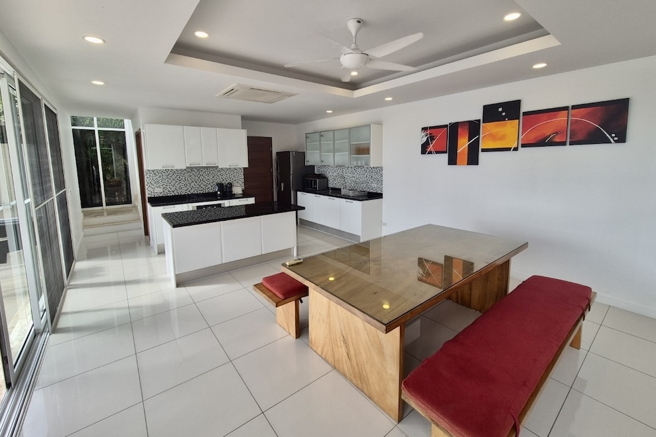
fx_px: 255
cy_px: 192
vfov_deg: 80.8
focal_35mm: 14
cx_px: 328
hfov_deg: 104.3
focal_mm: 2.2
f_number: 2.2
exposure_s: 1/360
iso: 50
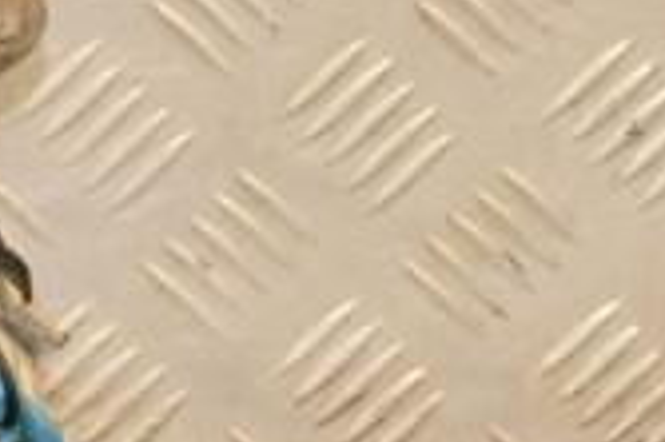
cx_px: -271
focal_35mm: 405
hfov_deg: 5.1
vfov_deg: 3.4
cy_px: 390
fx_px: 7470
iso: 800
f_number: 9
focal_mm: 75
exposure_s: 1/80
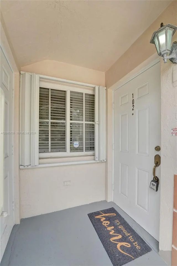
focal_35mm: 14
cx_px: 88
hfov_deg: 81.2
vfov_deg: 104.3
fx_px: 103
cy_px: 133
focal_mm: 14
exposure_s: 1/400
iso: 1250
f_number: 9
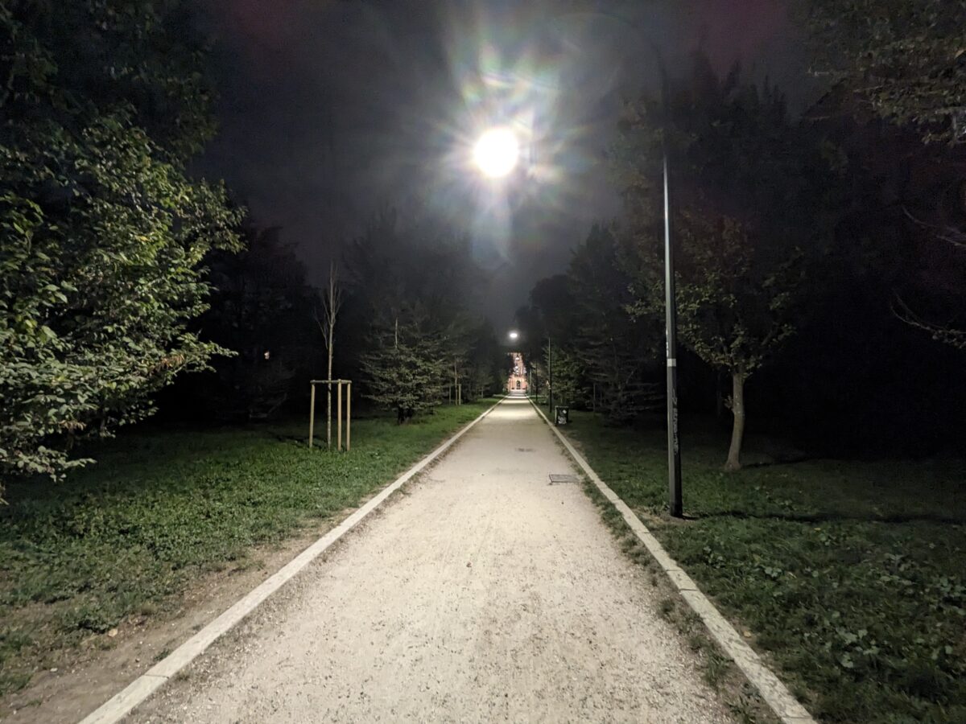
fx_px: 391
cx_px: 483
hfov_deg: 102.1
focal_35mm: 14
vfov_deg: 85.7
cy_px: 362
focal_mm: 1.85
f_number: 2.2
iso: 532
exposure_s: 1/23.8
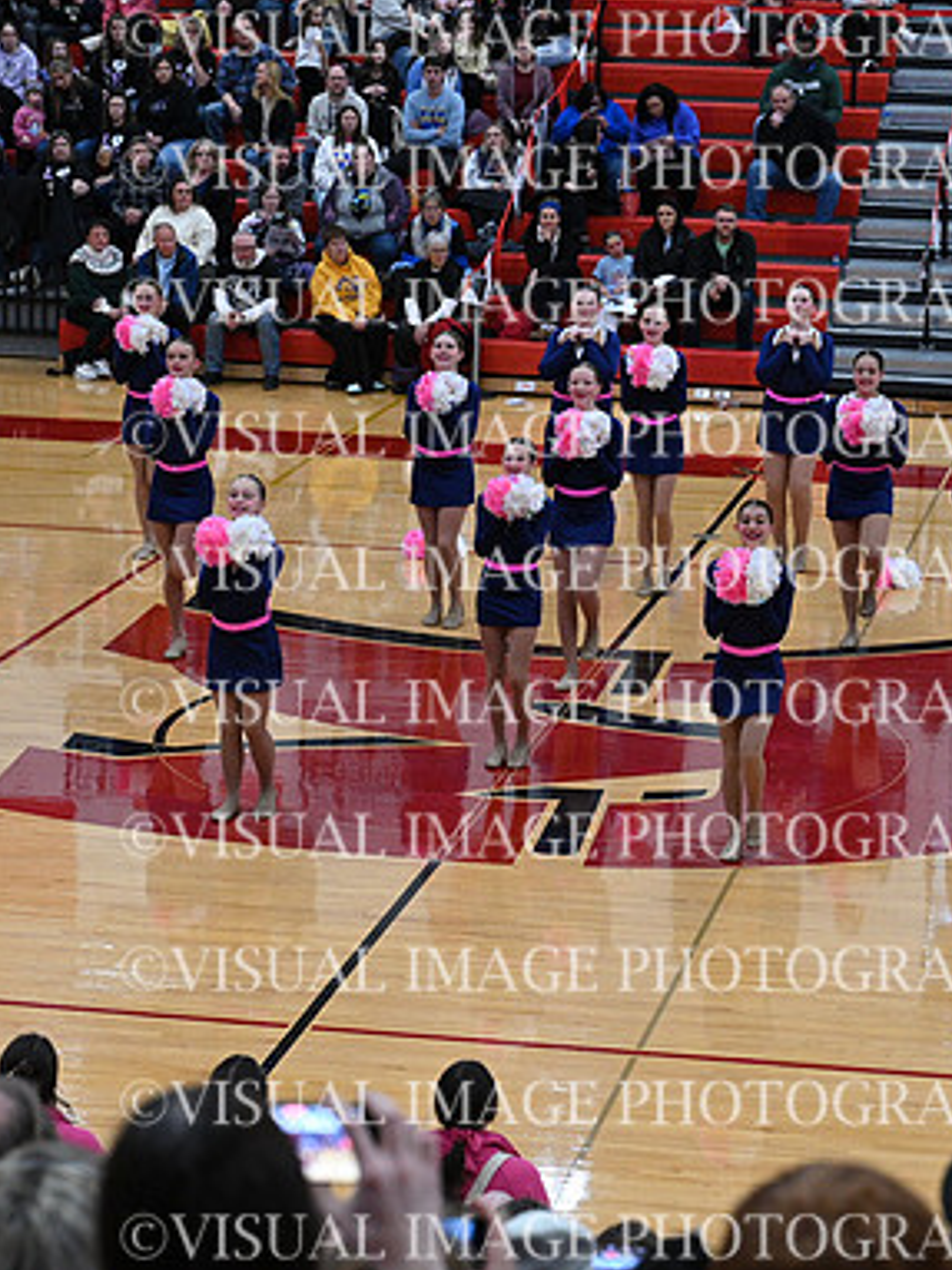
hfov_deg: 14.5
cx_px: 600
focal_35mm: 102
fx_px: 3742
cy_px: 635
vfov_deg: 19.3
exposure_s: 1/400
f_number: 4
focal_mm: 70
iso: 4000
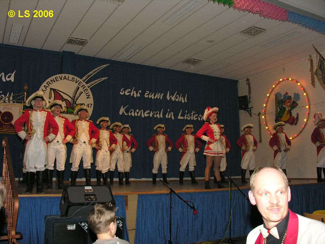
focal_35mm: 35
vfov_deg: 40.7
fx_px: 329
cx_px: 162
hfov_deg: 52.6
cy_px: 122
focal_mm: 8.9
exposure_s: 1/60.1
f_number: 4
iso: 100
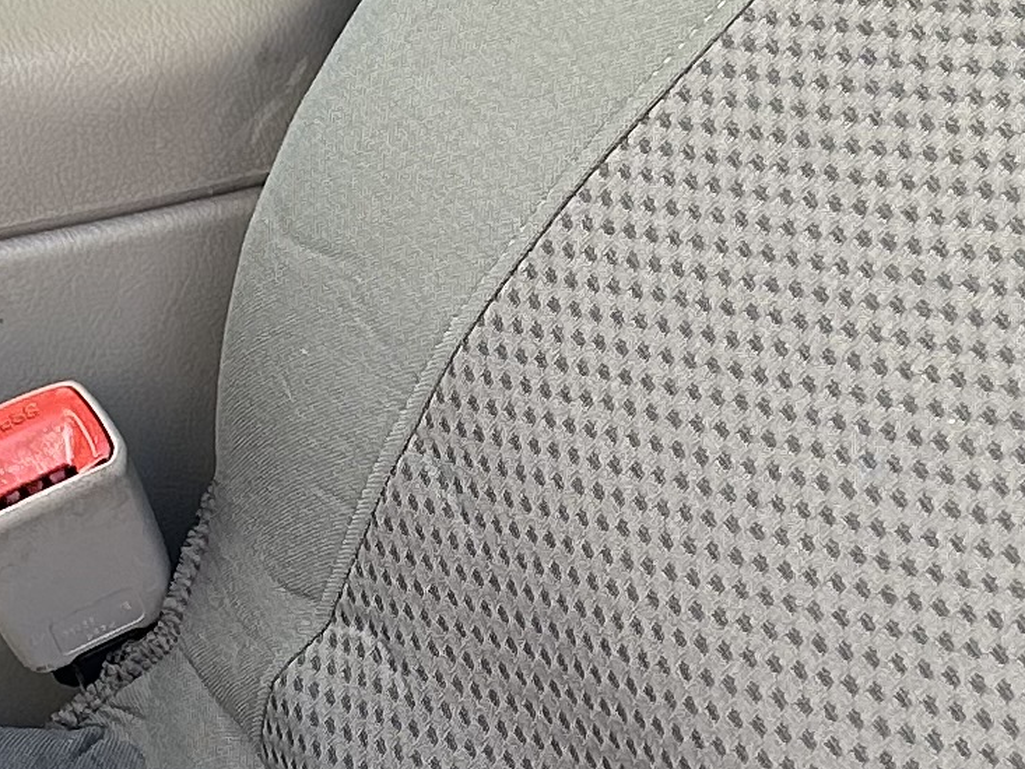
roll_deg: -0.8
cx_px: 98
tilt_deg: -37.1
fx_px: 4235
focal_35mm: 143
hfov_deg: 13.7
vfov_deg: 10.4
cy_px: 421
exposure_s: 1/121
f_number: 1.5
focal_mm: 5.7
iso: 50
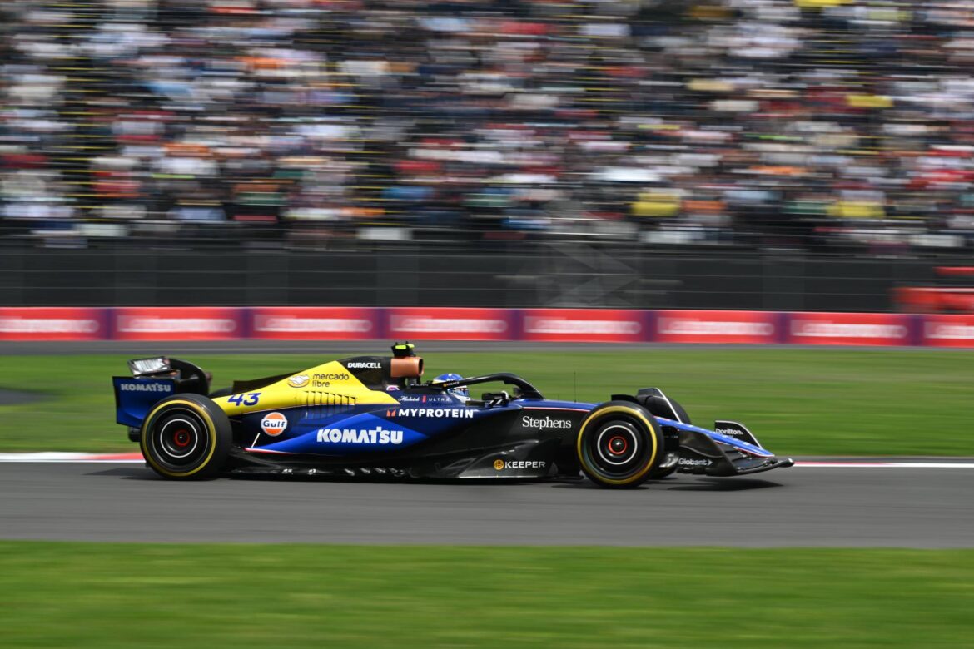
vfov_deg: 8.3
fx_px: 4464
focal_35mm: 165
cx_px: 487
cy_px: 324
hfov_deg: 12.5
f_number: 13
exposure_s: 1/60
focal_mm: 165
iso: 40
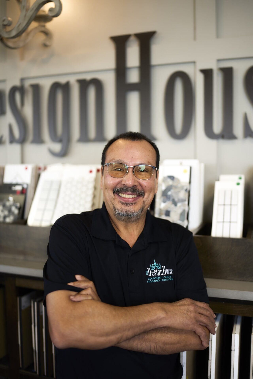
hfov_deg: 37.9
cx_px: 126
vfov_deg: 54.4
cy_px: 190
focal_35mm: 35
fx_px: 369
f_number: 1.4
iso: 100
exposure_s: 1/160
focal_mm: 35
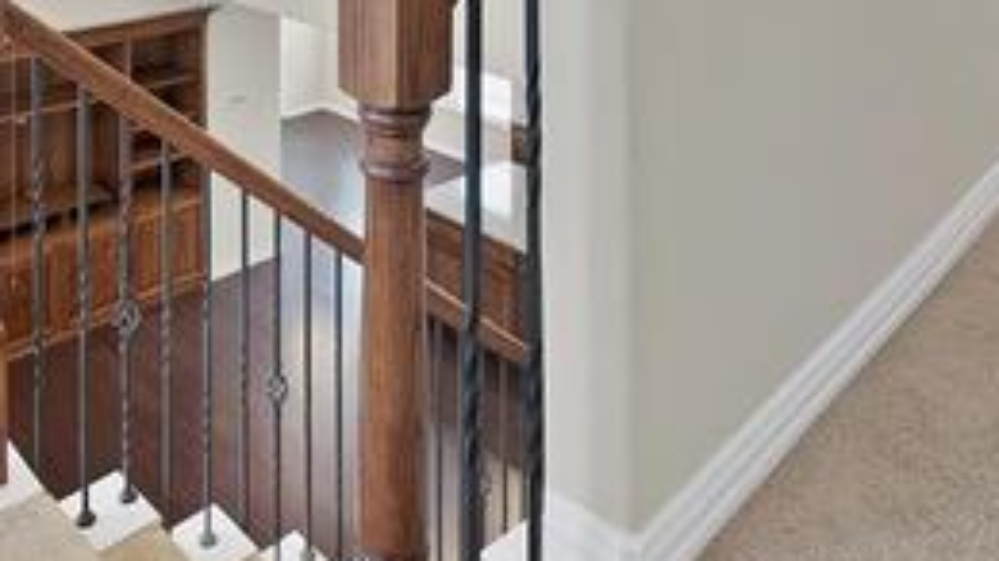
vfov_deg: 30.0
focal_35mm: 31
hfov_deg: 61.2
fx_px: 821
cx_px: 338
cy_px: -169
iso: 640
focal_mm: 12
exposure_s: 1/2
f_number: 9
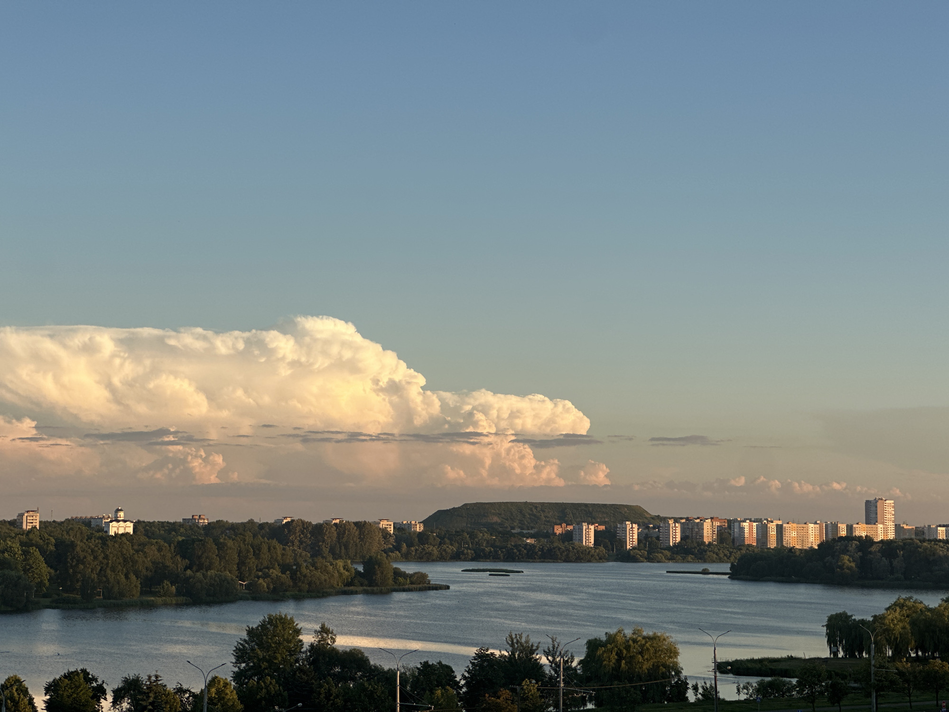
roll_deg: +0.0
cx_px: 474
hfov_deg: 25.3
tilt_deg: +6.0
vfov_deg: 19.1
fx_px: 2111
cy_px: 356
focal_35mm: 77
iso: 32
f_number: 2.8
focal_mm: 9
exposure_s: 1/277
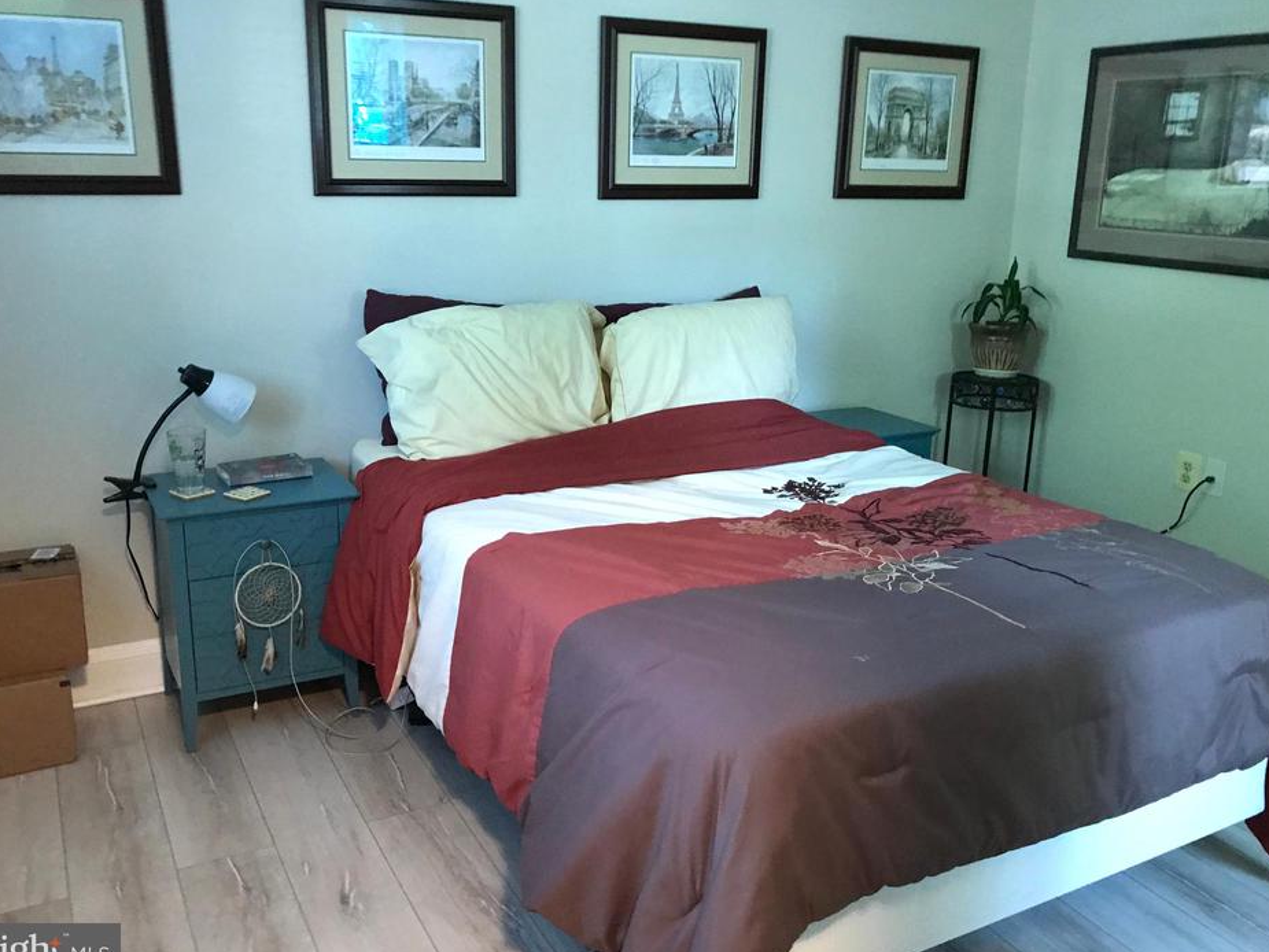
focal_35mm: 31
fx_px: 1137
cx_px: 652
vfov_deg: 45.4
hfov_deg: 58.3
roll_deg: -1.7
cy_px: 453
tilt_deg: -14.4
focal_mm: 3.99
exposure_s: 1/6
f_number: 1.8
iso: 100
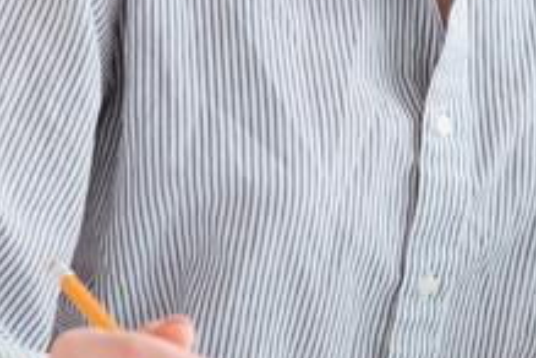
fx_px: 3394
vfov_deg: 6.0
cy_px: -6
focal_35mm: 228
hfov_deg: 9.0
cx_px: 538
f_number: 3.5
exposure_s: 1/320
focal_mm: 50
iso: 250
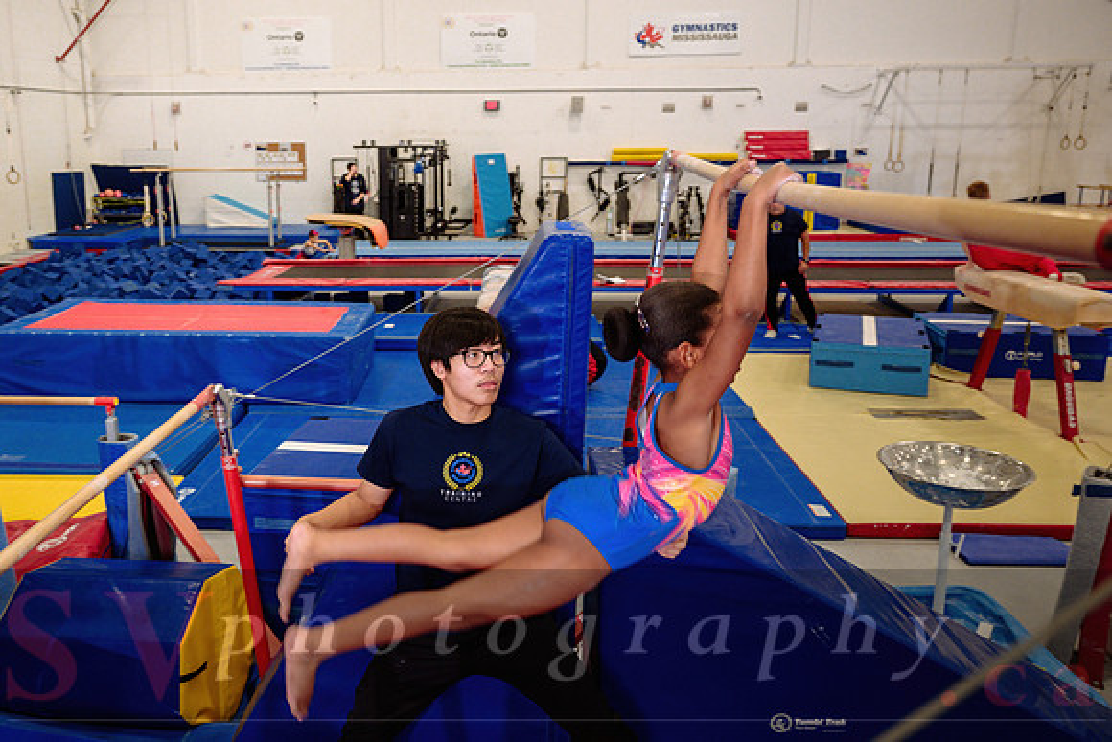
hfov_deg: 64.0
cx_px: 456
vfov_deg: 45.5
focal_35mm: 29
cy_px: 312
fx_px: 881
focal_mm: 24
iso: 1600
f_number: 3.5
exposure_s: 1/250
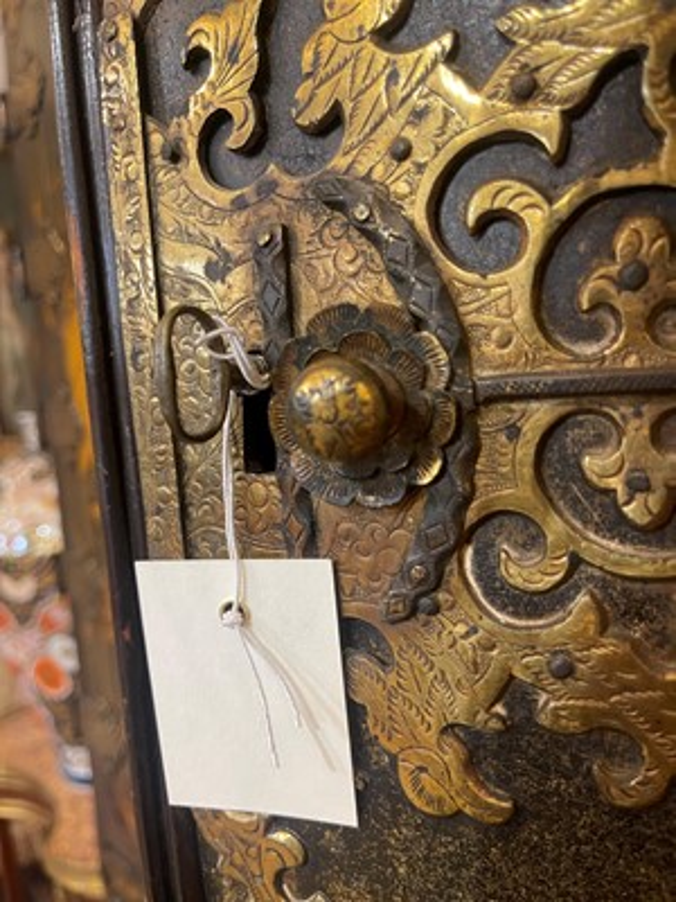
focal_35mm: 25
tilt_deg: -5.3
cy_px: 451
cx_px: 338
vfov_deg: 69.4
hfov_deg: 54.9
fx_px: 651
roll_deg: +4.9
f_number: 1.6
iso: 160
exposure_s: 1/50
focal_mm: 5.1
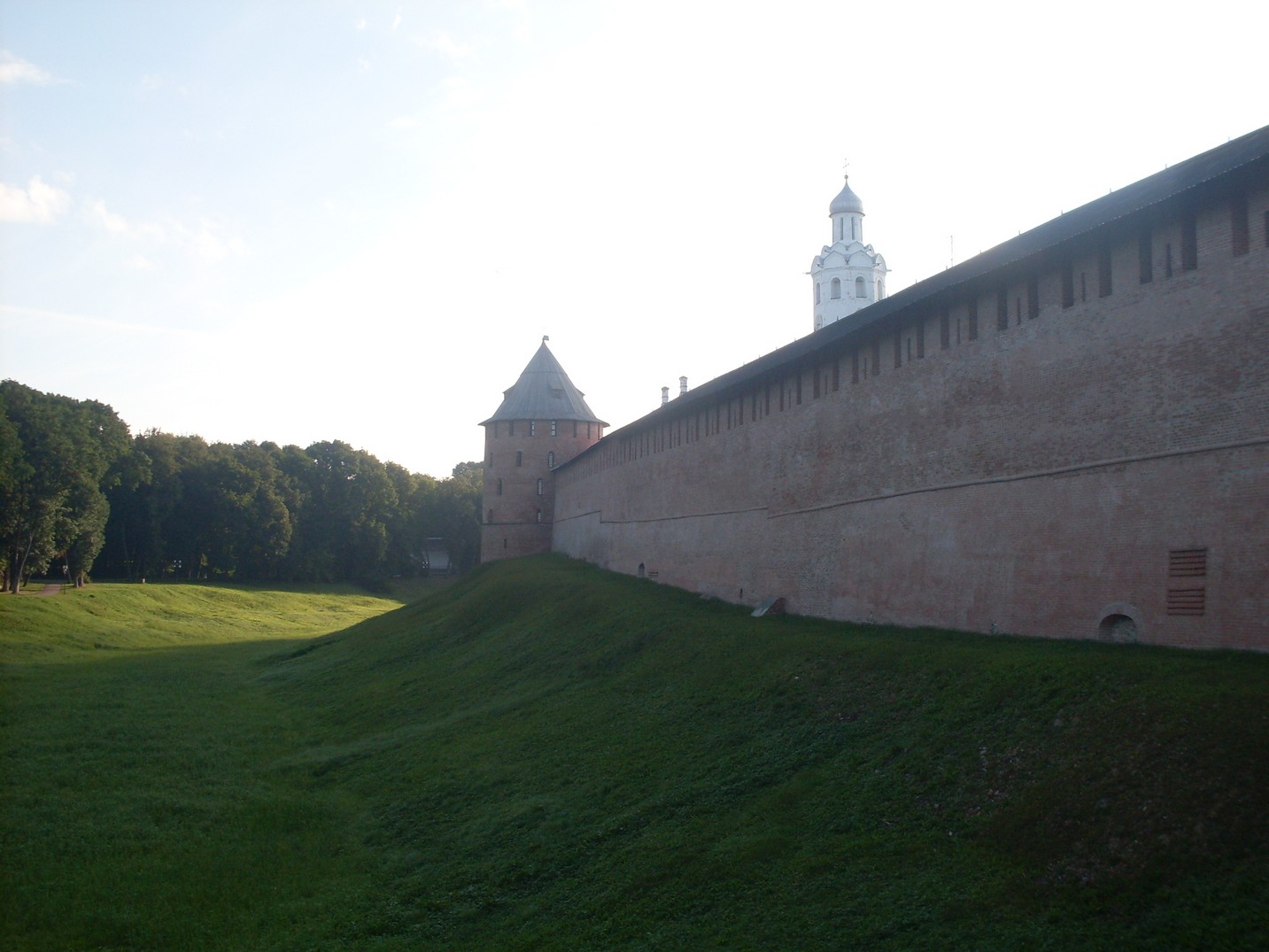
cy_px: 476
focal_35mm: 38
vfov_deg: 37.7
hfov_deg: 49.0
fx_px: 1393
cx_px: 634
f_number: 8.4
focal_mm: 6.3
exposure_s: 1/90
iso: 80
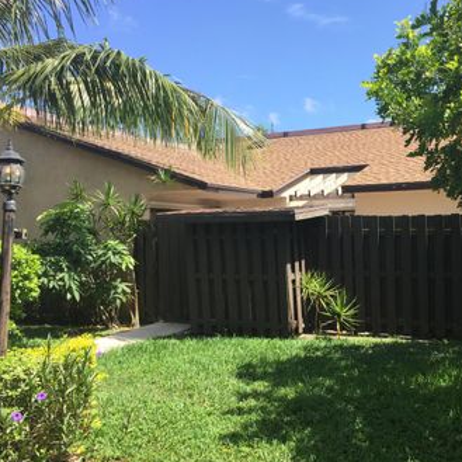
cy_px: 244
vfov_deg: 42.8
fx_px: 589
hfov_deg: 42.1
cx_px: 317
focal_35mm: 39
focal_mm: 4.15
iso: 32
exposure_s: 1/1041
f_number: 2.2
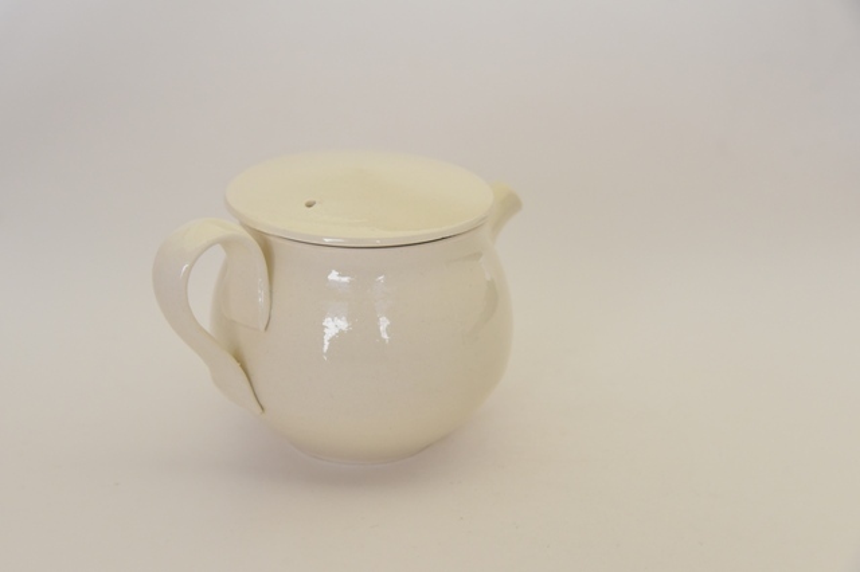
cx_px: 430
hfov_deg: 34.5
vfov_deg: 23.4
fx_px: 1385
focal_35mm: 58
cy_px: 286
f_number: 5
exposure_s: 1/400
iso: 1600
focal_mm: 58
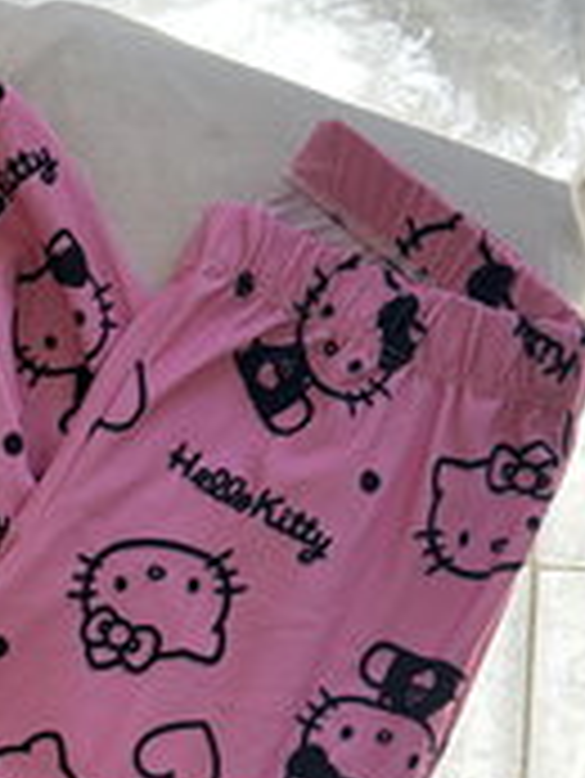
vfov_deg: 23.5
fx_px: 1800
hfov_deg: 17.4
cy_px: 744
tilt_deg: -87.5
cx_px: -158
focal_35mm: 80
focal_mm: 5.96
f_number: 1.6
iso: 64
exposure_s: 1/527
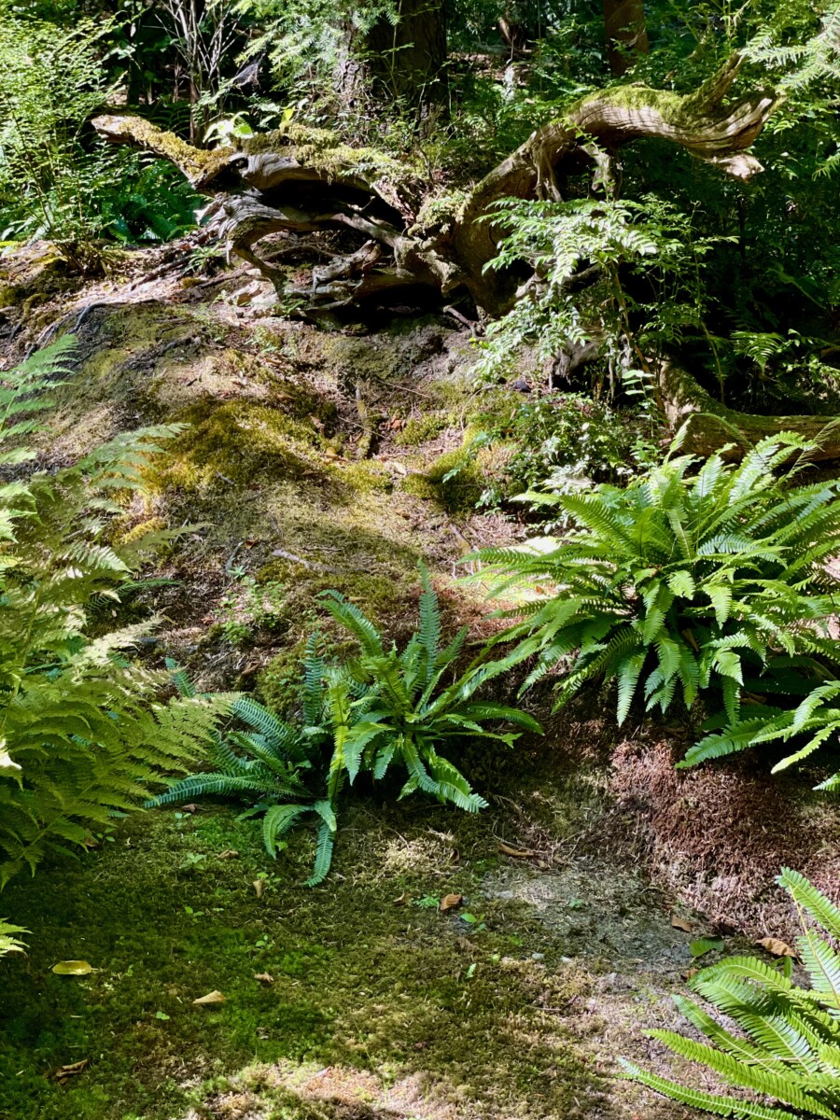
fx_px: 1682
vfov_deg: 36.8
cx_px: 420
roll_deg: +0.1
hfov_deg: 28.0
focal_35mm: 52
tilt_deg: -15.8
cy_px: 560
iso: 100
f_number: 2
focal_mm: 6
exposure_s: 1/122
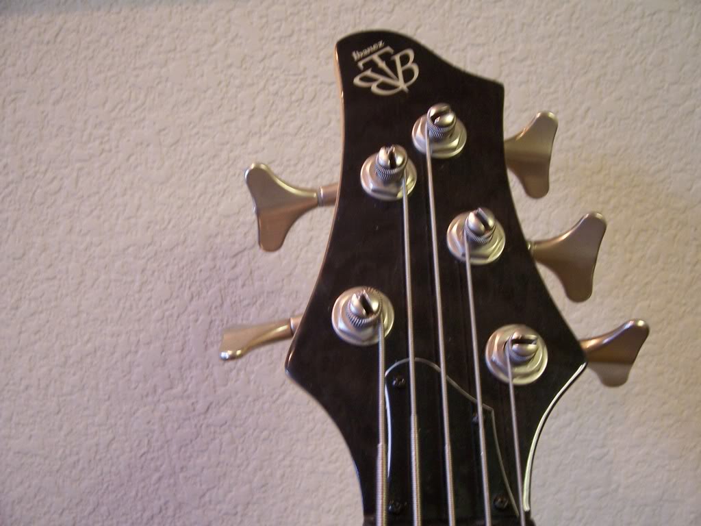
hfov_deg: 54.0
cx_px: 350
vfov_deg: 41.8
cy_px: 263
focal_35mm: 34
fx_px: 689
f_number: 2.7
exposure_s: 1/10
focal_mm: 5.6
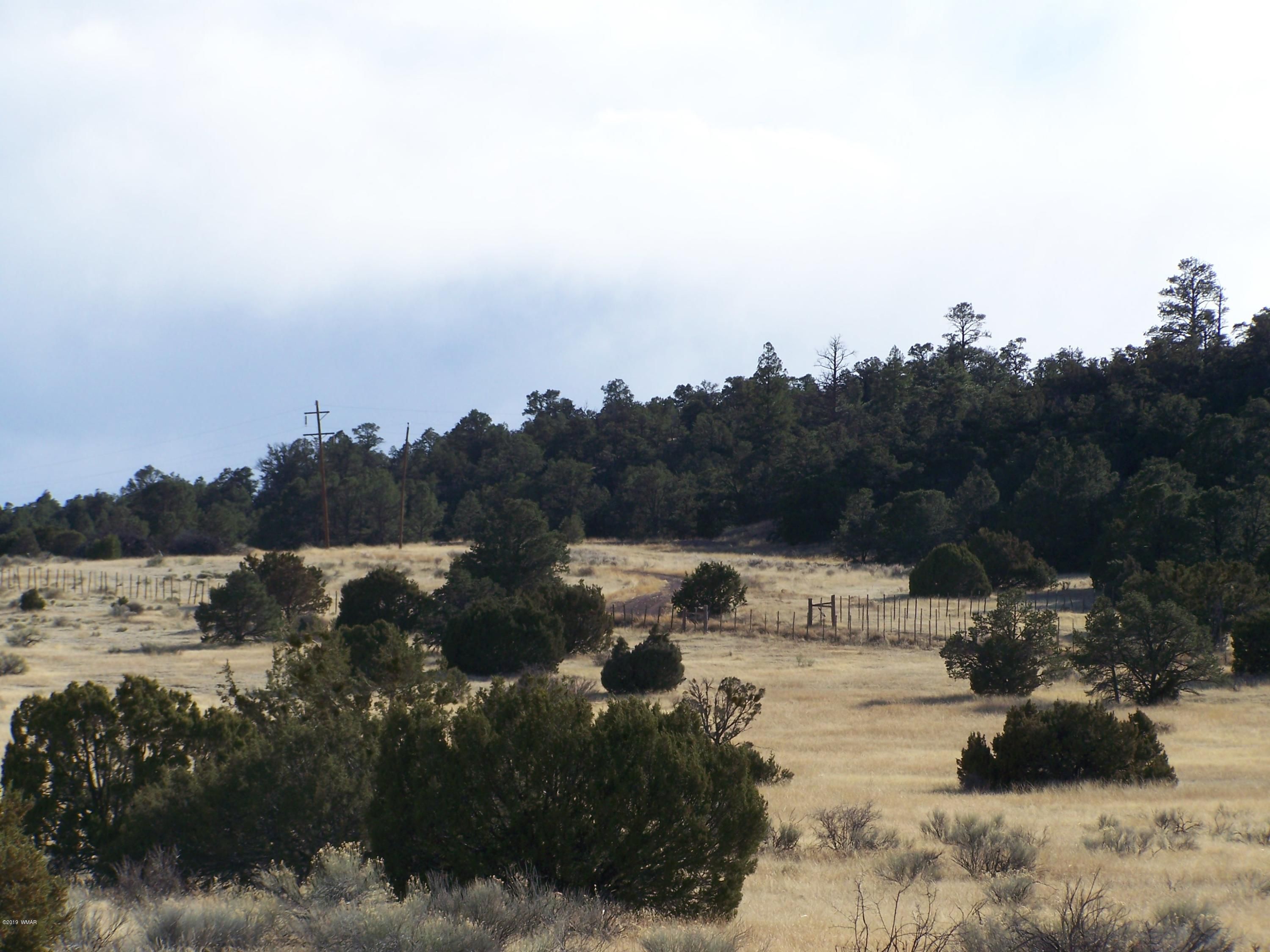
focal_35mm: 139
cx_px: 635
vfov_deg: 10.7
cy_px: 476
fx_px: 5100
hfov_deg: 14.2
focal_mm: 23.1
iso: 64
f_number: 4.5
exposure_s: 1/400
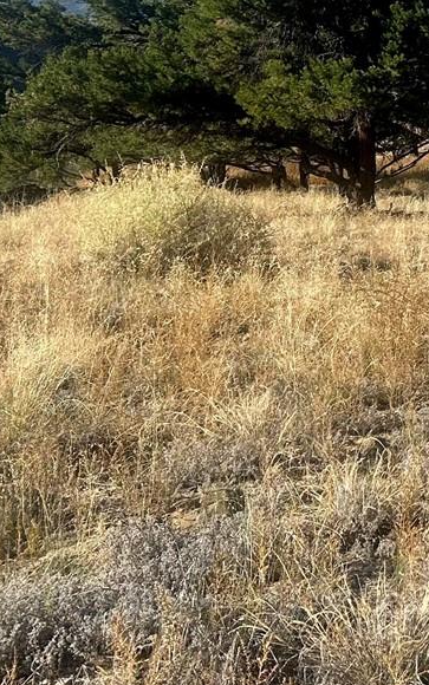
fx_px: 1420
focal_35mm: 76
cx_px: 768
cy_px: 103
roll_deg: -0.4
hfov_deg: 15.0
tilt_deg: -0.8
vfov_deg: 26.4
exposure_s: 1/2841
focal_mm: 5.7
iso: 50
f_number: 1.5
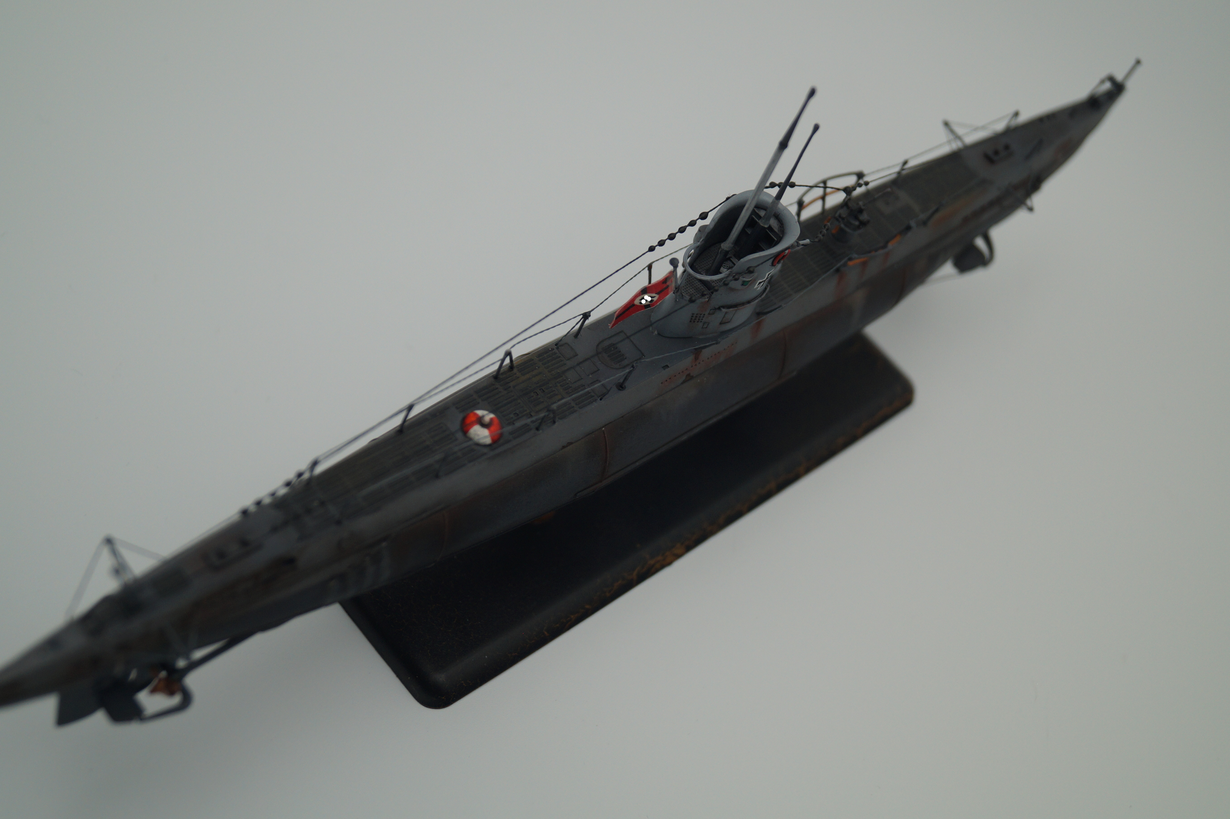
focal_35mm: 45
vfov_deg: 29.8
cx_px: 615
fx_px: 1537
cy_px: 410
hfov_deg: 43.6
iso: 250
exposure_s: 1/160
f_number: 4.5
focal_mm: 30
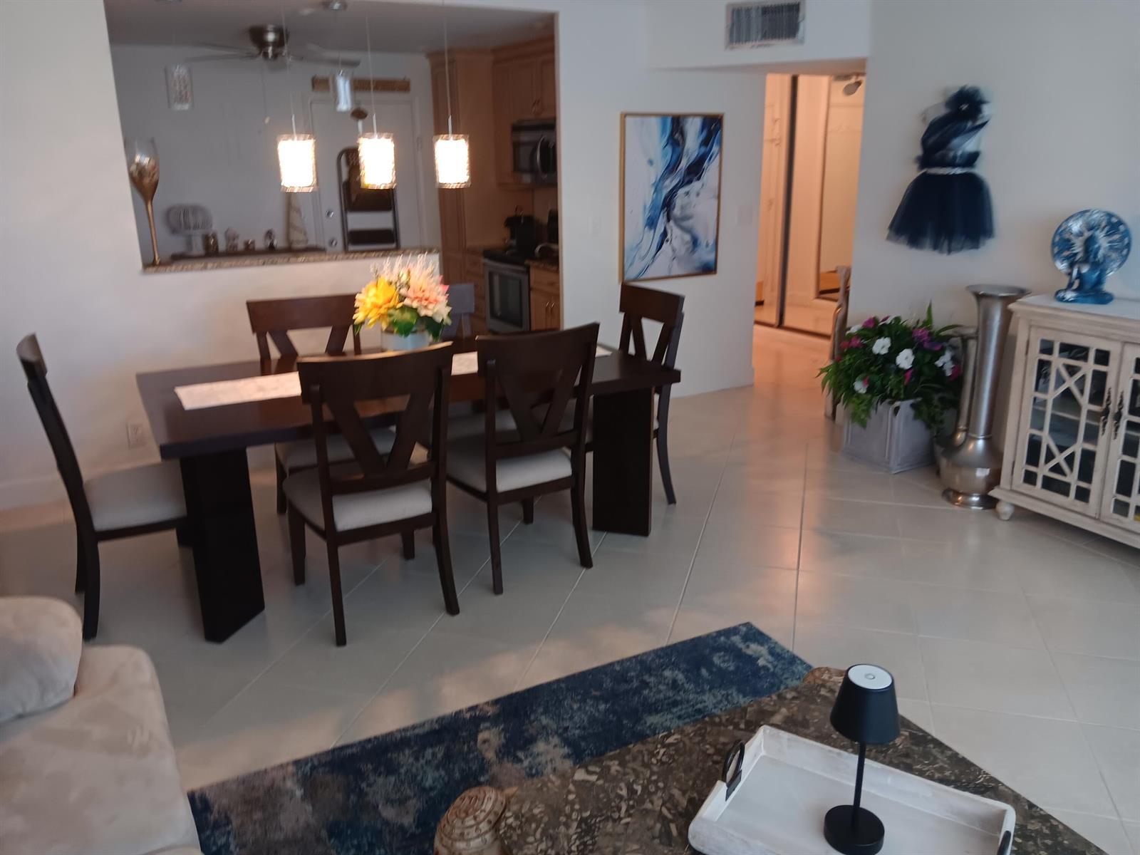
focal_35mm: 26
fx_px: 856
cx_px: 570
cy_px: 428
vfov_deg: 53.1
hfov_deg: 67.3
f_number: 1.8
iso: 125
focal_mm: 3.98
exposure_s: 1/25
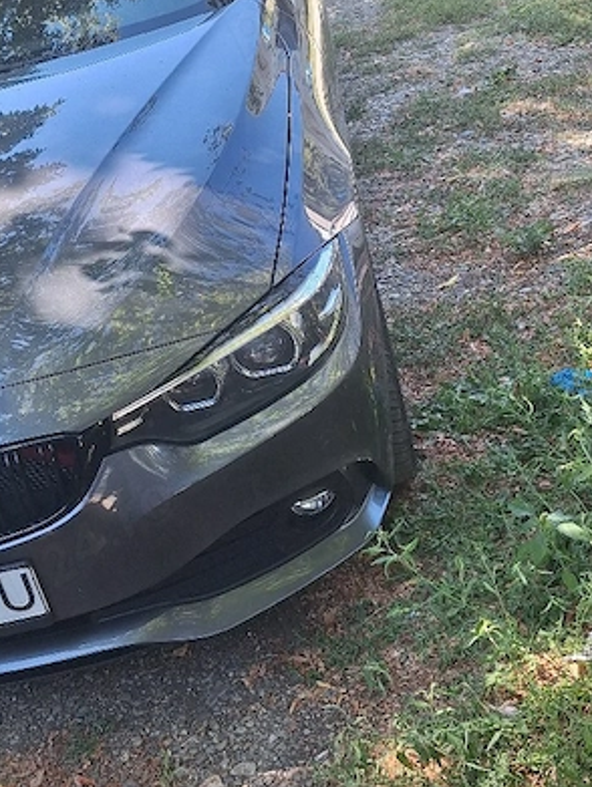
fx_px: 1070
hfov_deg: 30.2
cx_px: 123
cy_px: 312
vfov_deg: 40.2
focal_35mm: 47
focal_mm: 5.54
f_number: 1.8
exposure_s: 1/345
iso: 40
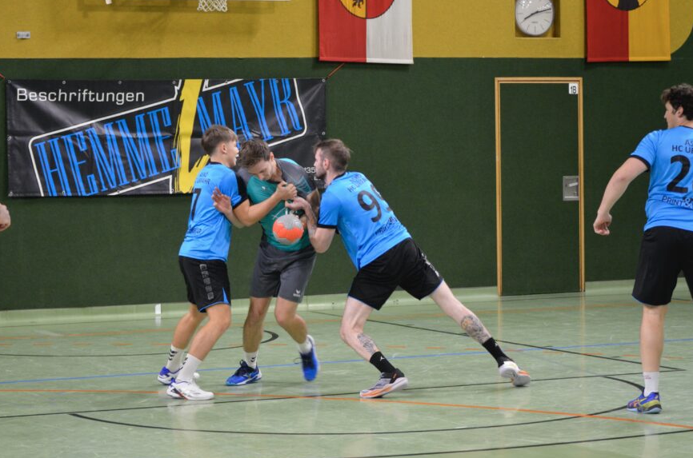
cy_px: 201
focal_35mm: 98
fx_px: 1874
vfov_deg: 13.9
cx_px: 312
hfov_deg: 20.9
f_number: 4.2
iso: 1600
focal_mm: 55
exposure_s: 1/160
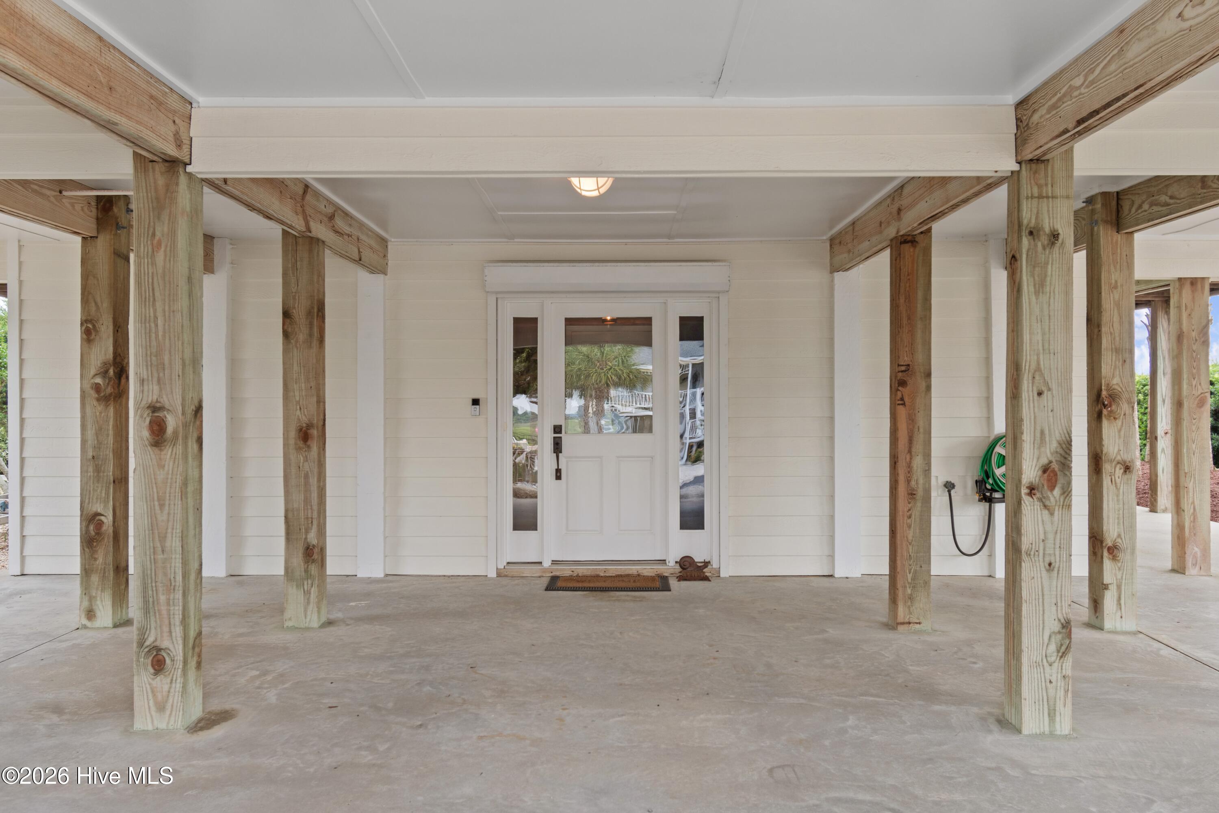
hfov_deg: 61.9
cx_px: 610
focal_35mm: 30
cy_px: 406
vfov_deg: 43.6
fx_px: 1016
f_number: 5.6
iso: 100
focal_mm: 20
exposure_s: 1/8
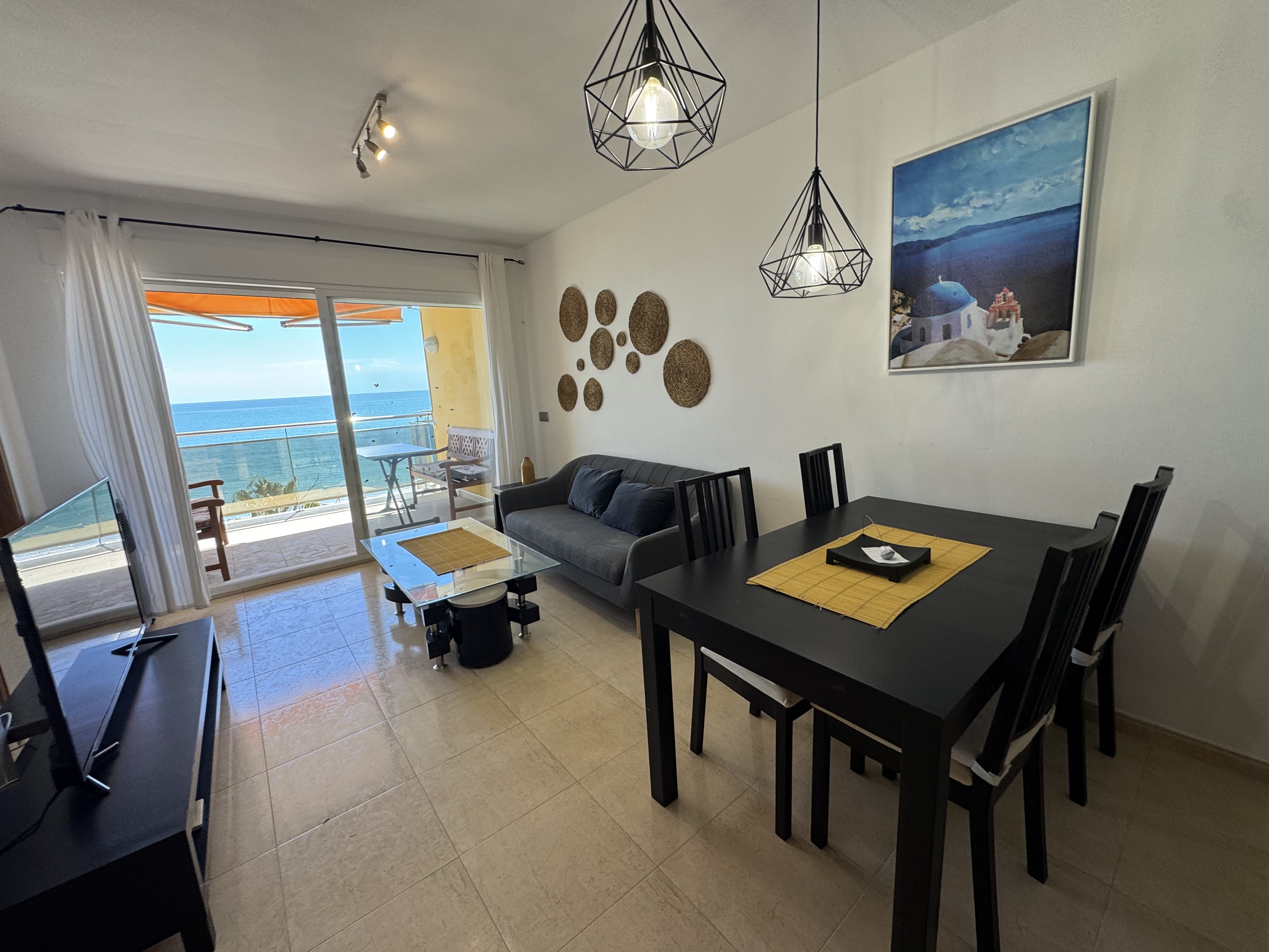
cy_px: 476
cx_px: 634
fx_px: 513
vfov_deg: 85.7
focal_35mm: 14
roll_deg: +1.7
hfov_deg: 102.1
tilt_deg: -8.8
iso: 40
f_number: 2.2
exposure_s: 1/127
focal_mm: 2.22
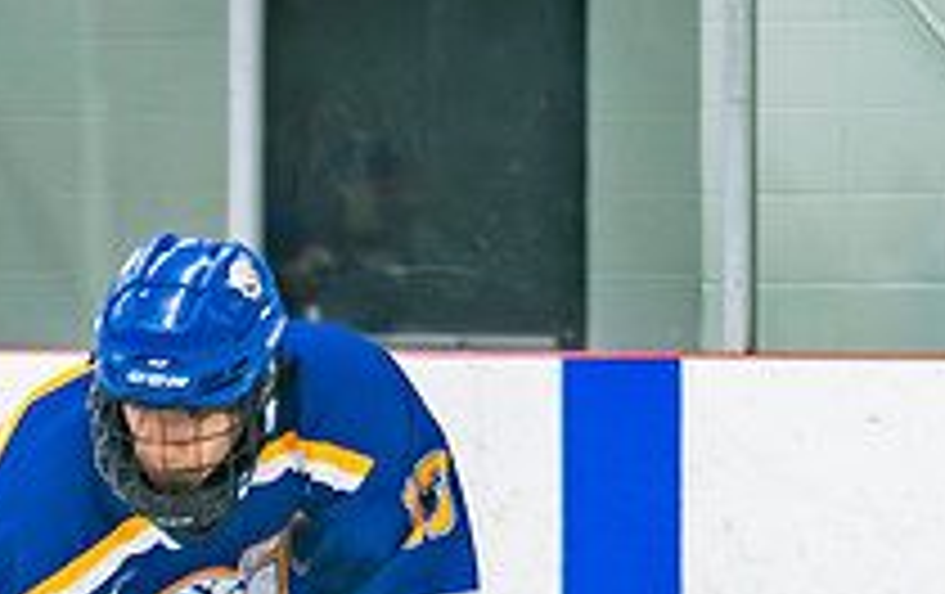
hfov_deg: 3.8
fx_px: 14317
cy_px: 979
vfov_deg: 2.4
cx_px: 189
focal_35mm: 555
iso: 1250
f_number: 2.8
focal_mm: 102
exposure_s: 1/640
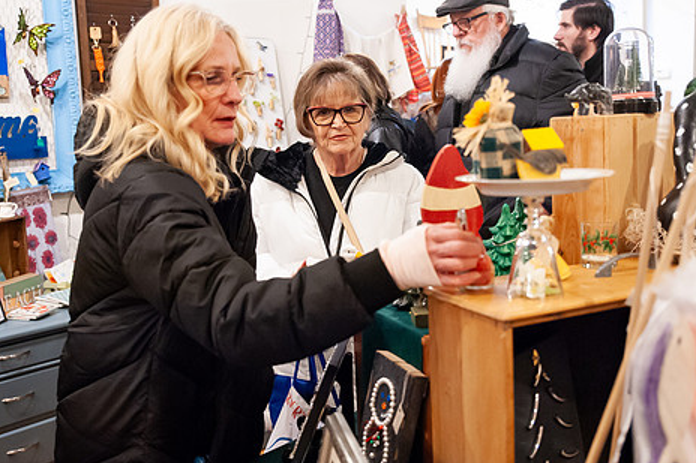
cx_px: 364
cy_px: 216
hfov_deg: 48.5
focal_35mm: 40
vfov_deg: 33.4
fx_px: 773
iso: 2500
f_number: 3.2
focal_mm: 32
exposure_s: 1/125
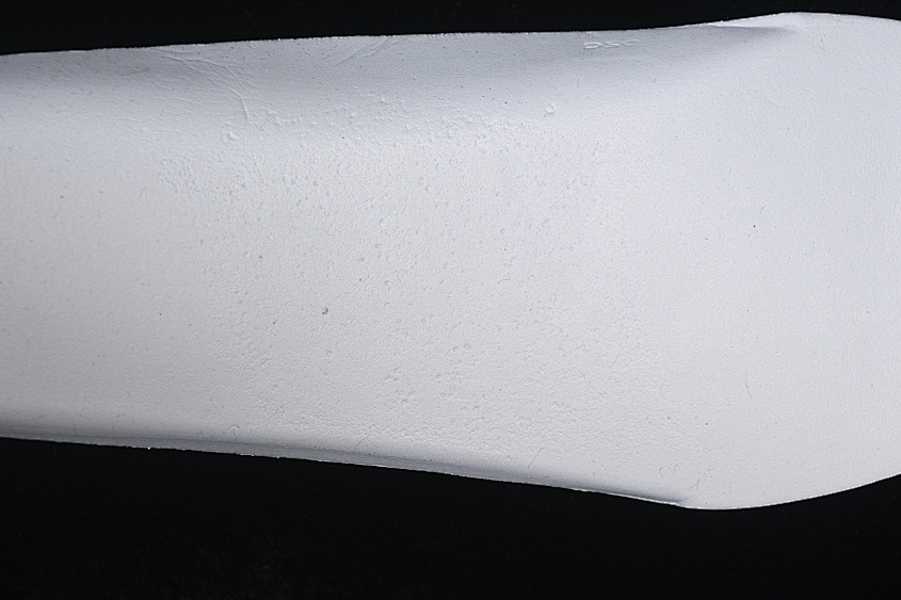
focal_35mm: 92
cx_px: 514
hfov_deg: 22.1
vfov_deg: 14.9
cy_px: 285
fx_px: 2302
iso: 160
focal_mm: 48
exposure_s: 1/60
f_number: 7.1
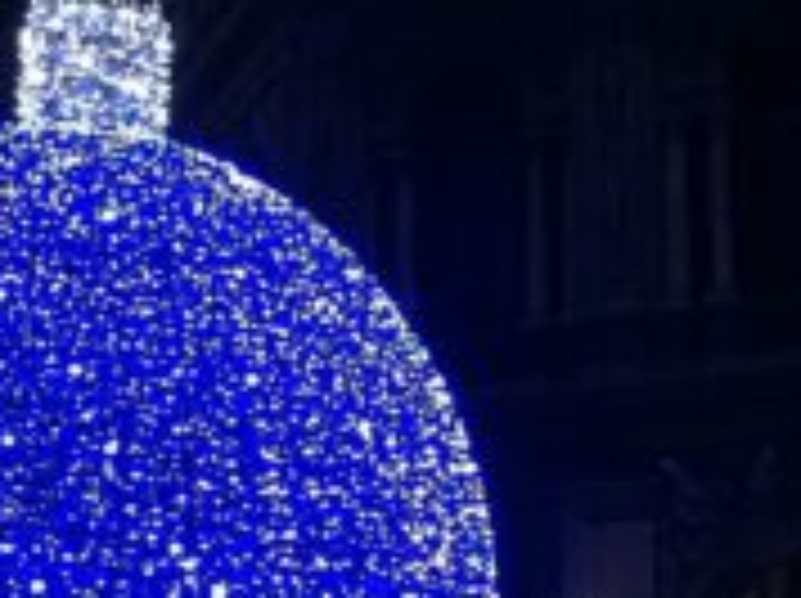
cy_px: 553
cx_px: 410
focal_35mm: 118
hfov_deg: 16.7
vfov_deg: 12.4
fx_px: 2727
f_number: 2.8
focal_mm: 3.85
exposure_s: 1/15
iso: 125
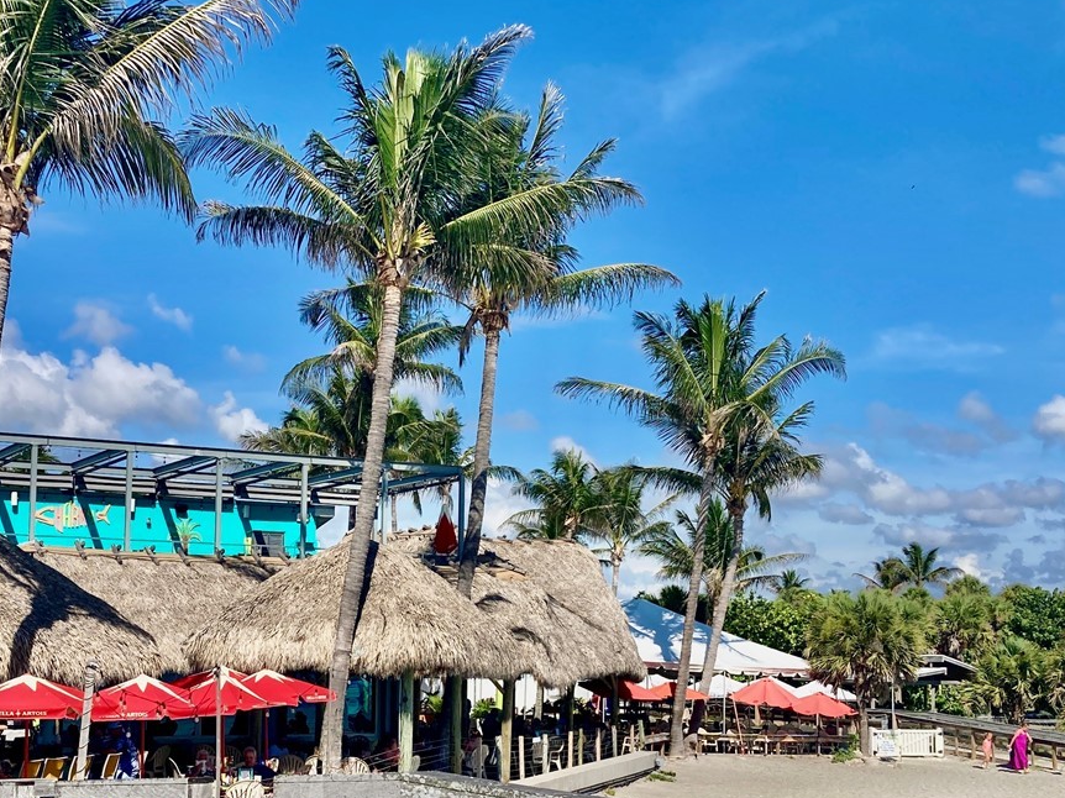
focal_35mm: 52
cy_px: 547
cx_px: 374
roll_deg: -0.5
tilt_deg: +3.4
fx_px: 1599
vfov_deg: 27.8
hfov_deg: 36.5
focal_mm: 3.99
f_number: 1.8
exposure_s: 1/2825
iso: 20
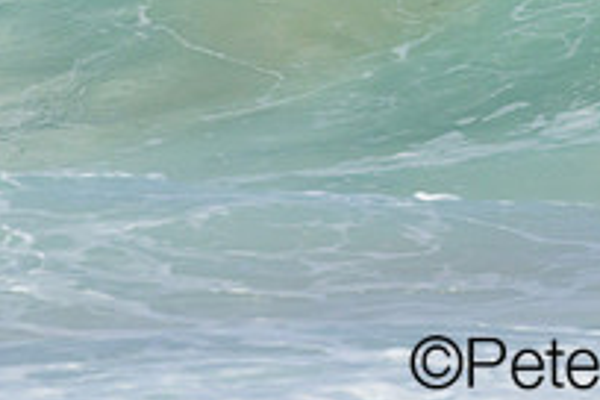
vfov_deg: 0.6
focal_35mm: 2180
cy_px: -310
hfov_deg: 0.9
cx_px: 643
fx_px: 36330
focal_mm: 550
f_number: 11
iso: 640
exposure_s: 1/1600
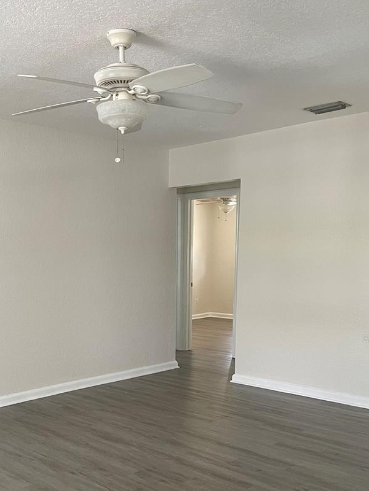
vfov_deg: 46.9
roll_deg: +1.7
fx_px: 554
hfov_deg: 36.5
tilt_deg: -9.4
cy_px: 338
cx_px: 130
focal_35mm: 39
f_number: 1.6
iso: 100
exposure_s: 1/60
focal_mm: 4.2
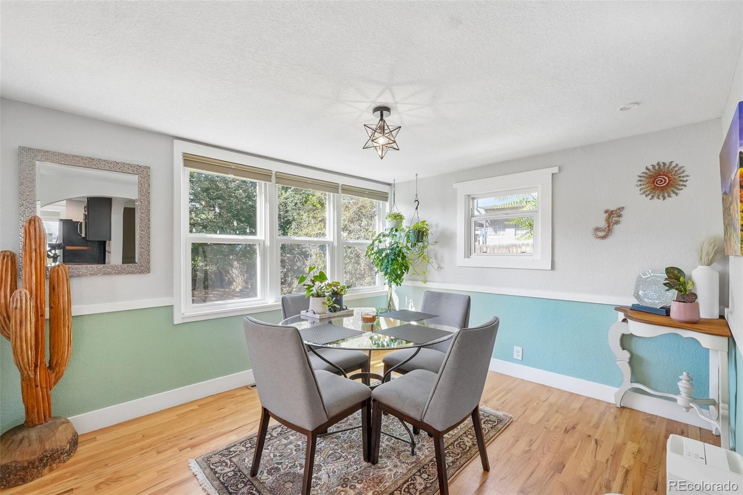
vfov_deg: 77.3
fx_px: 309
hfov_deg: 100.4
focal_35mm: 15
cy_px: 248
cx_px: 372
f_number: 8
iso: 800
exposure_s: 1/15
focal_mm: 10
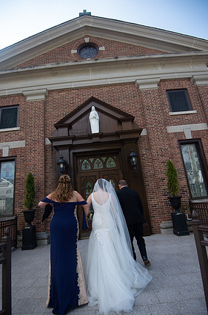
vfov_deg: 93.3
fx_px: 148
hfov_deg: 70.2
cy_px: 165
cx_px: 100
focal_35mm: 17
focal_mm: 16
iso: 400
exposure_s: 1/1250
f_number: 4
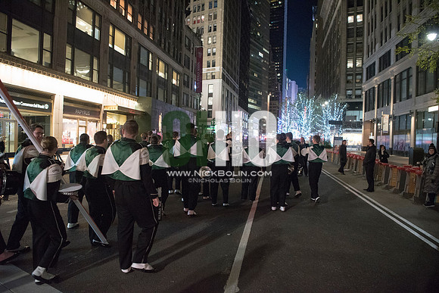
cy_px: 146
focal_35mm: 24
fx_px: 293
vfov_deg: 53.2
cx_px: 220
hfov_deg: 73.7
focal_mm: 24
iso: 8000
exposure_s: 1/160
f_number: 2.8
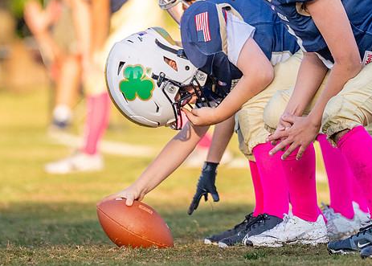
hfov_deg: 2.6
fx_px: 8159
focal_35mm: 772
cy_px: 26
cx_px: 264
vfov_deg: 1.9
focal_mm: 200
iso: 400
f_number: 2.8
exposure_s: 1/2500
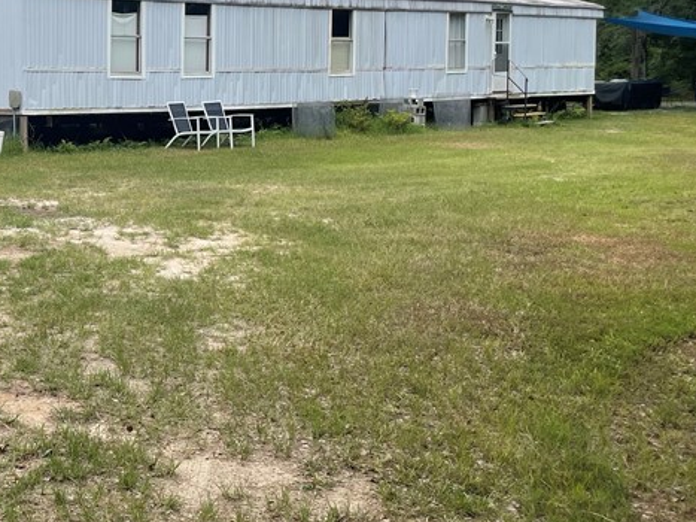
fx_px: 1146
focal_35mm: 57
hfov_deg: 31.6
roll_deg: -0.5
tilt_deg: -1.8
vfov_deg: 25.3
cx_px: 27
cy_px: 131
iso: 32
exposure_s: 1/1715
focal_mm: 4.2
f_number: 1.6
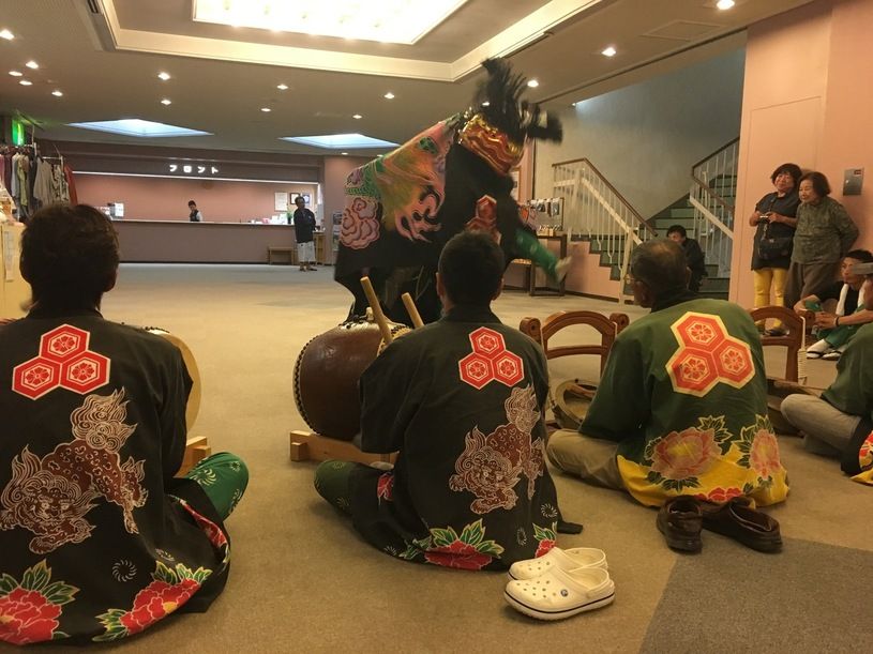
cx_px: 436
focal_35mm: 29
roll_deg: -1.0
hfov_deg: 61.7
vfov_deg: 48.2
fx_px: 731
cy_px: 327
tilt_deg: -7.0
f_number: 2.2
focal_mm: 4.15
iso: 200
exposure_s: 1/30
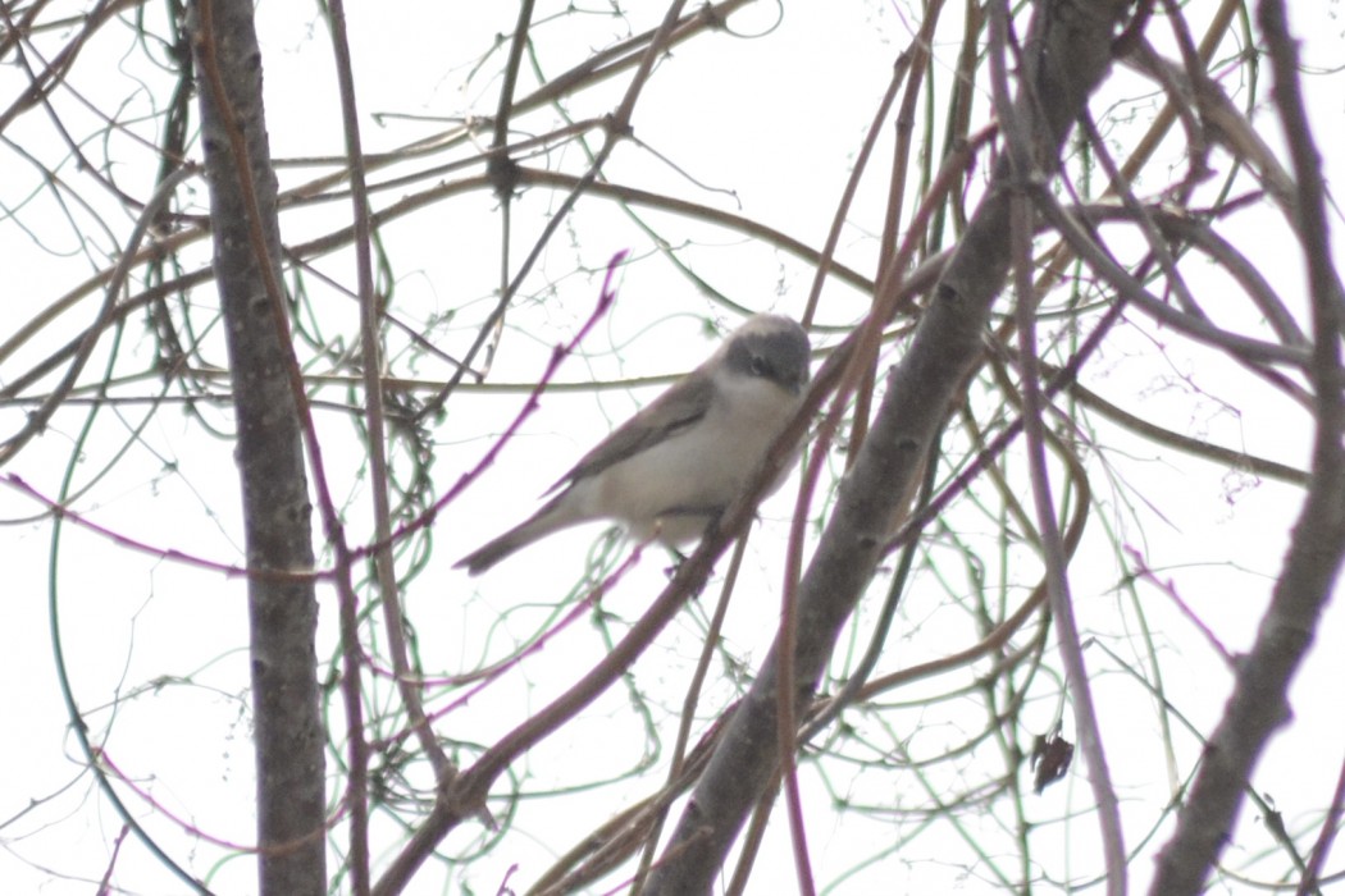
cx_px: 672
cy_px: 448
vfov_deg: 3.1
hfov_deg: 4.6
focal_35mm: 450
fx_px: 16811
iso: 800
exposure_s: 1/4000
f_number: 5.6
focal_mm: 300
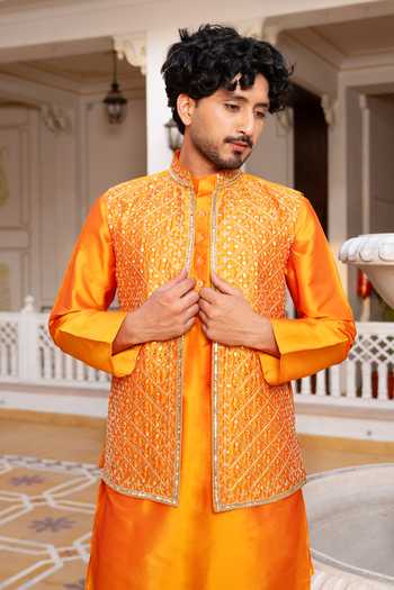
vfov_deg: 48.5
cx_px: 197
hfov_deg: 33.4
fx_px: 657
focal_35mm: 40
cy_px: 295
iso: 100
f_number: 5
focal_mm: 40
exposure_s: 1/160
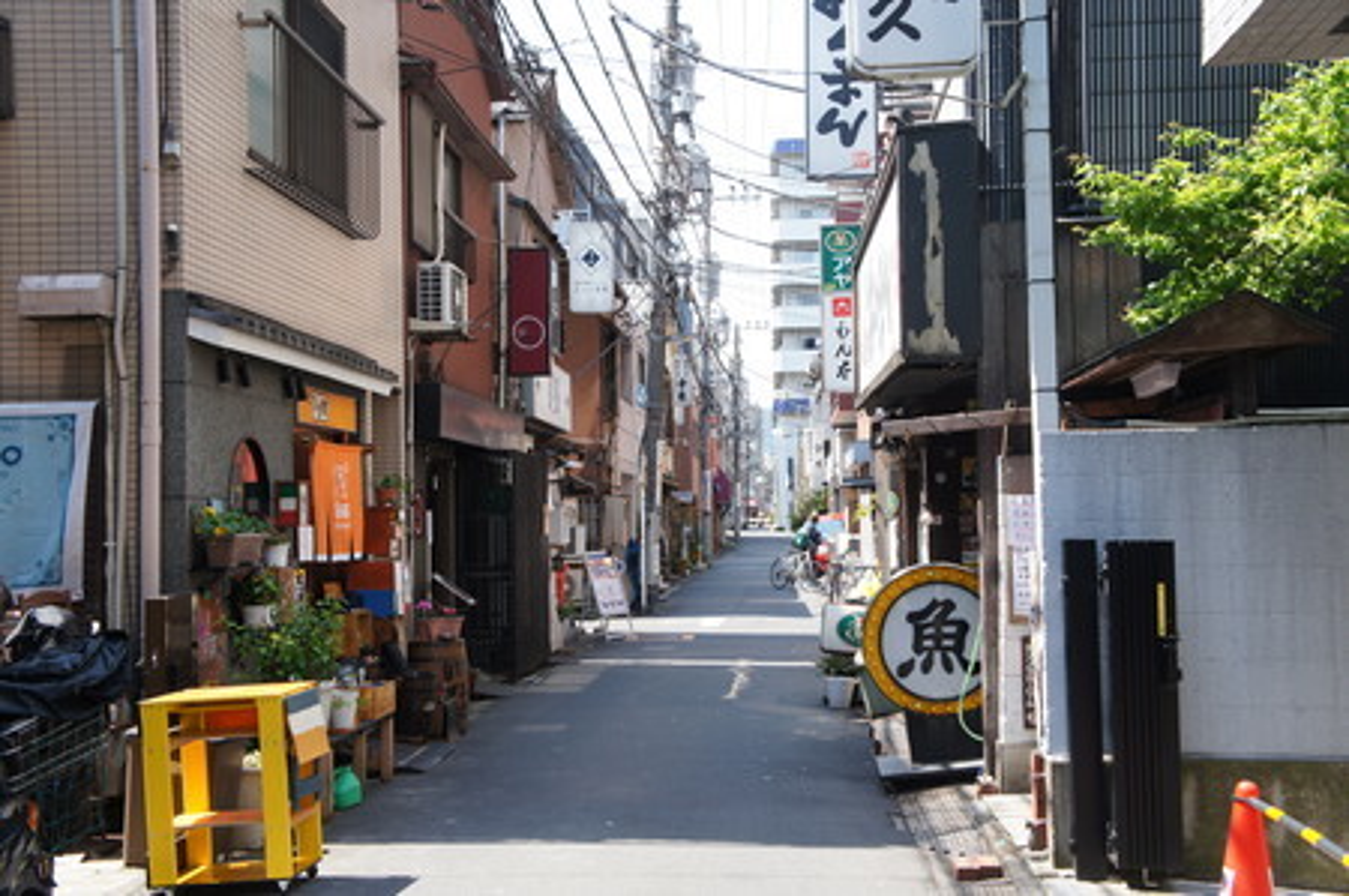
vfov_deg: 29.8
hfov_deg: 43.6
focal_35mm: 45
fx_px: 1684
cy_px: 448
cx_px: 674
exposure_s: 1/160
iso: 200
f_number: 6.3
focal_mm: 30
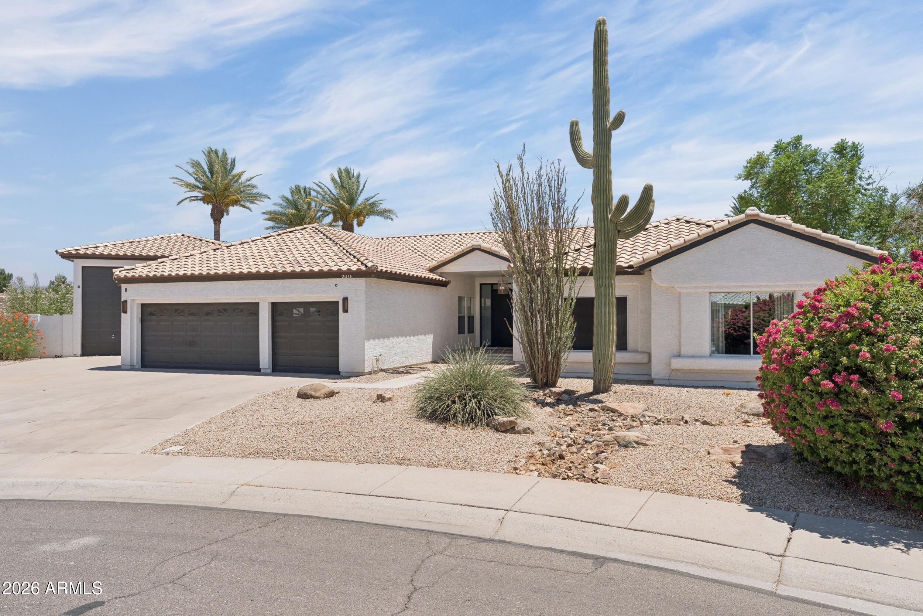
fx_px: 615
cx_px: 462
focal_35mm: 24
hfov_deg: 73.7
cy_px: 308
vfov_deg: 53.1
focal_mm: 24
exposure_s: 1/320
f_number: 9
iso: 100
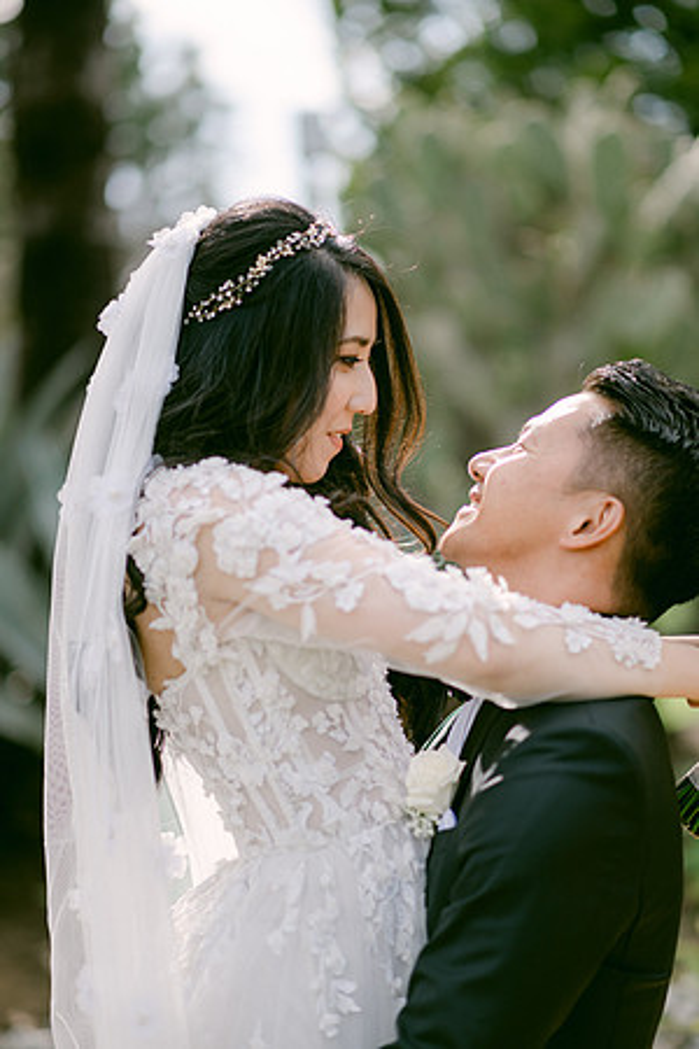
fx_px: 2475
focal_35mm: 85
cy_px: 524
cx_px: 350
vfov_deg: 23.9
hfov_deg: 16.1
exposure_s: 1/2000
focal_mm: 85
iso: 100
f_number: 2
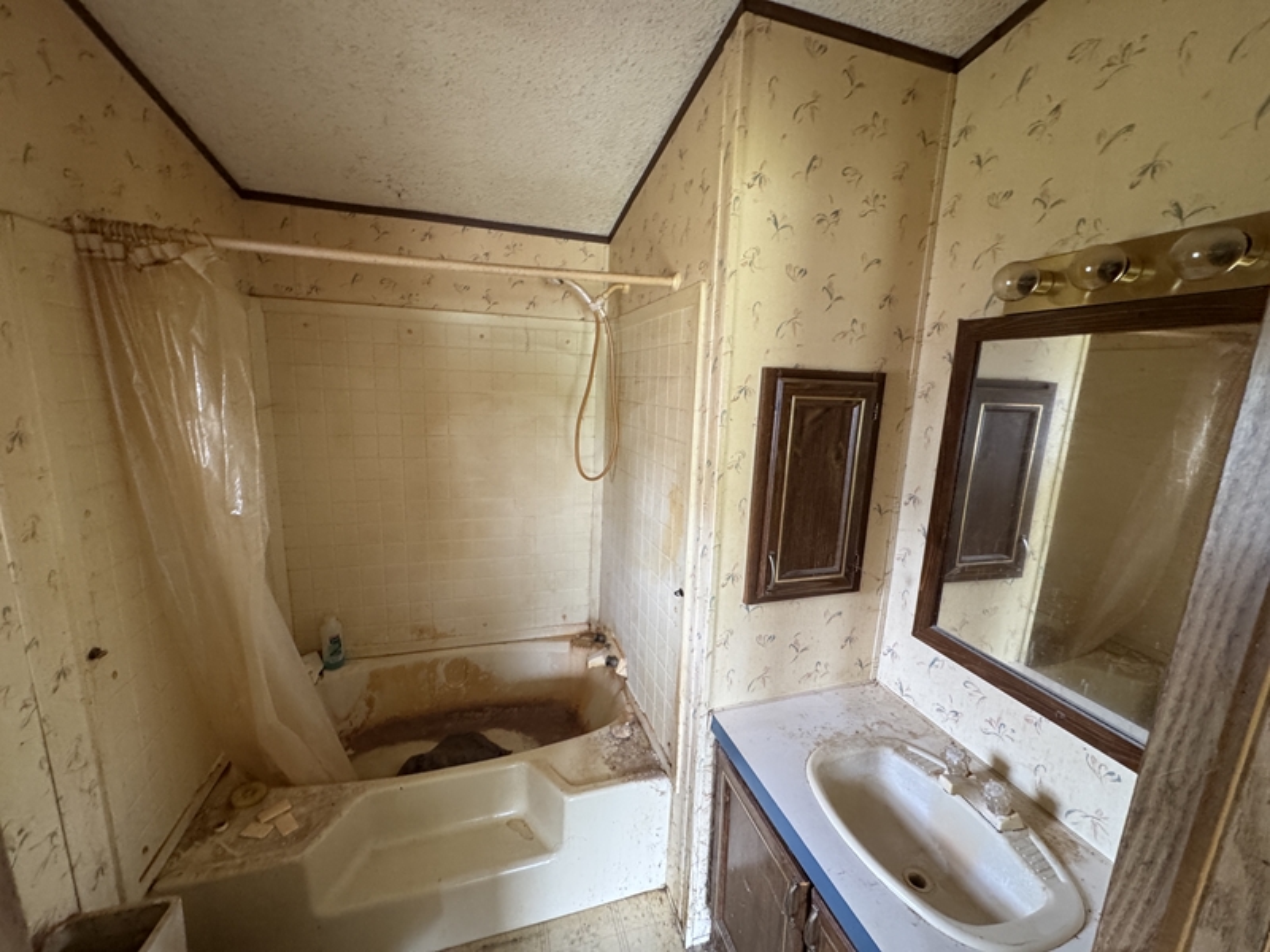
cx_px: 635
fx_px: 514
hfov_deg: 102.1
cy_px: 476
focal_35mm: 14
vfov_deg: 85.7
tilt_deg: -11.4
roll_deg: -2.6
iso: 320
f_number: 2.2
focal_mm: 2.22
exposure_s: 1/60
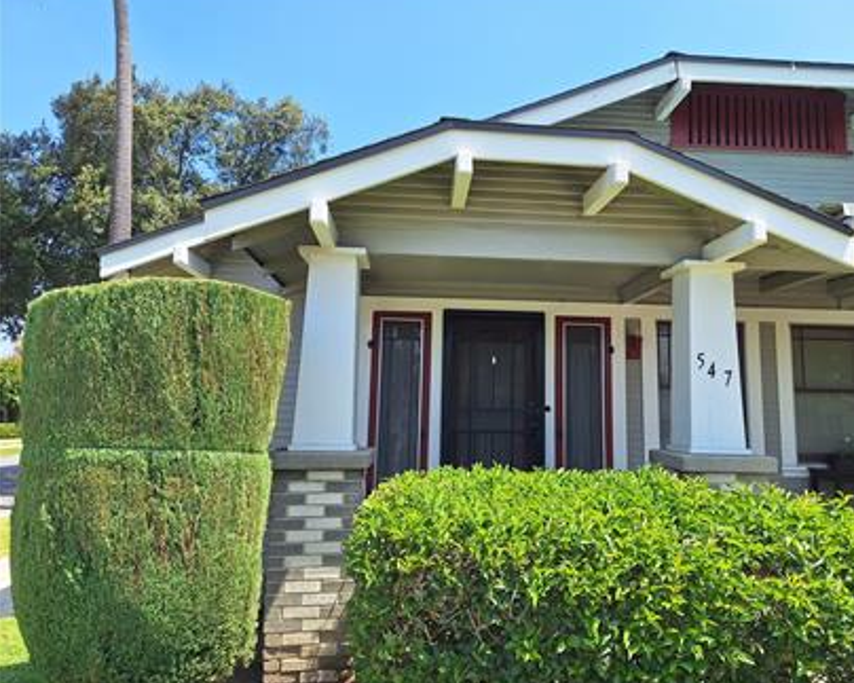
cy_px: 333
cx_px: 474
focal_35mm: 25
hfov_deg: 67.9
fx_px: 632
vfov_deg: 56.8
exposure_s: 1/1357
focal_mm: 5.54
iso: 40
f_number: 1.8
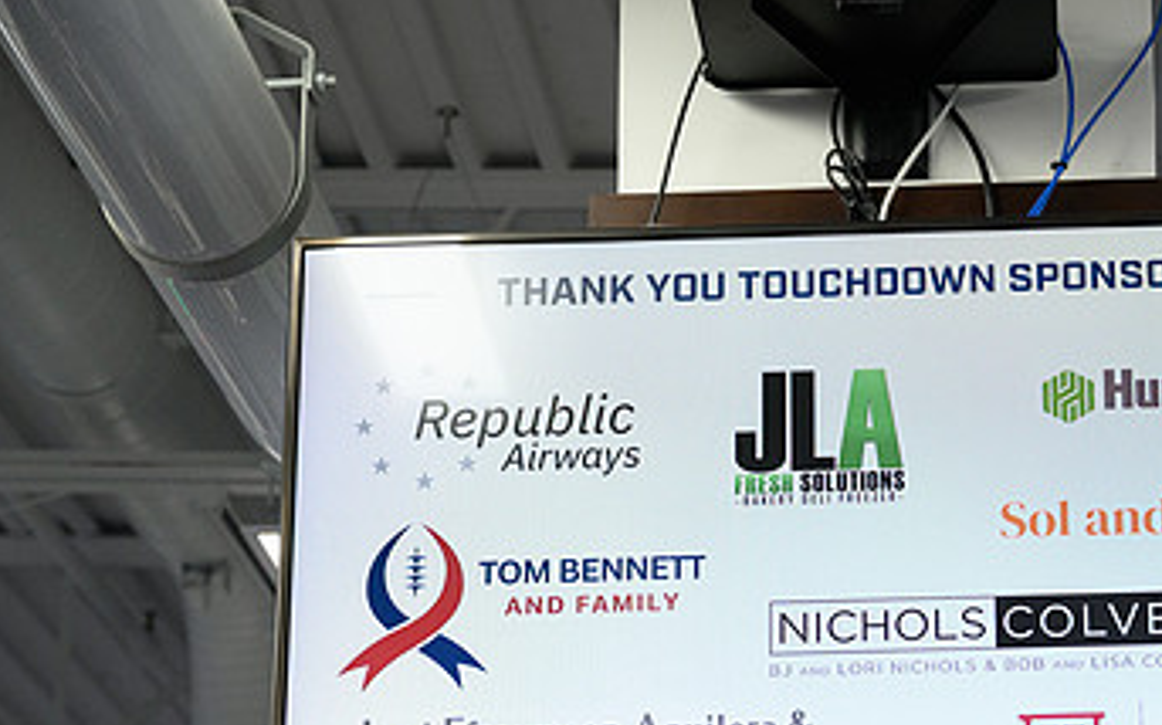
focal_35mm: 112
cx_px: 966
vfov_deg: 11.6
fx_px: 3545
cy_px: 622
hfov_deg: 18.4
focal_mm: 65
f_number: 3.2
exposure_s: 1/400
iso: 2500
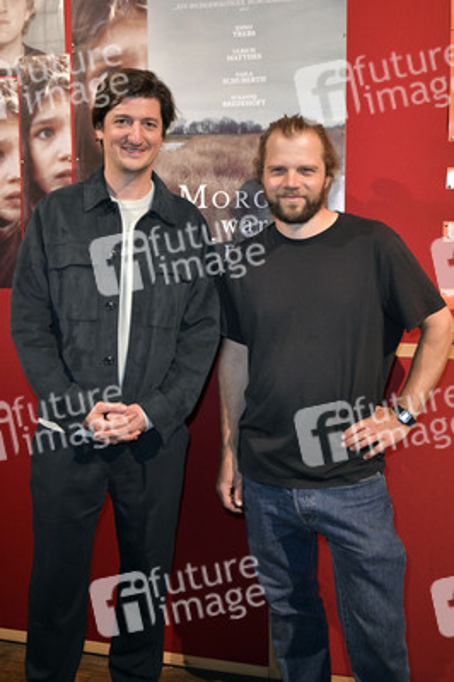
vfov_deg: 63.7
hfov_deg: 44.9
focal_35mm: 29
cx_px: 227
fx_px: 549
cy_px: 341
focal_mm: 29
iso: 2000
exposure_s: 1/250
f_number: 2.8
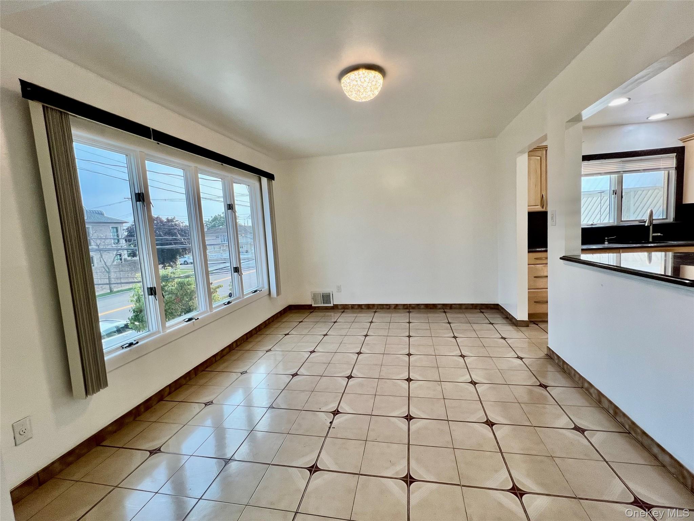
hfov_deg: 106.2
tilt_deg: -5.7
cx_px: 347
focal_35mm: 13
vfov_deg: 89.9
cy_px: 260
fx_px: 261
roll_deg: -1.9
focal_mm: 1.57
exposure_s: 1/120
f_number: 1.8
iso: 100
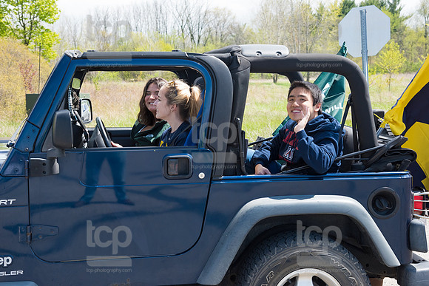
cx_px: 214
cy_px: 143
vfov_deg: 23.4
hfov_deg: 34.5
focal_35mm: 58
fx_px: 691
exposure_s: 1/800
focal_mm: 58
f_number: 7.1
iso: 1000
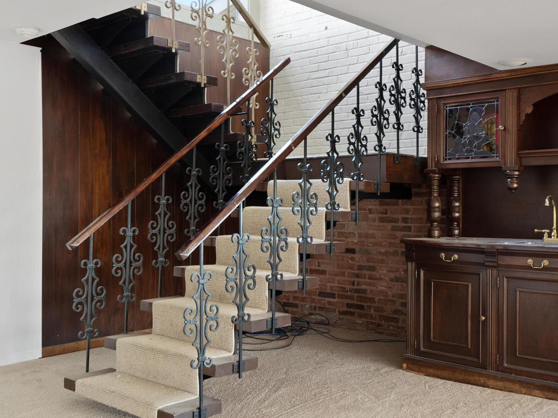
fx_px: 645
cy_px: 207
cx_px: 291
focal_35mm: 40
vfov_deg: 36.0
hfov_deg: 46.8
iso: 400
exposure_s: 1/3
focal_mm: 18
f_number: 7.1
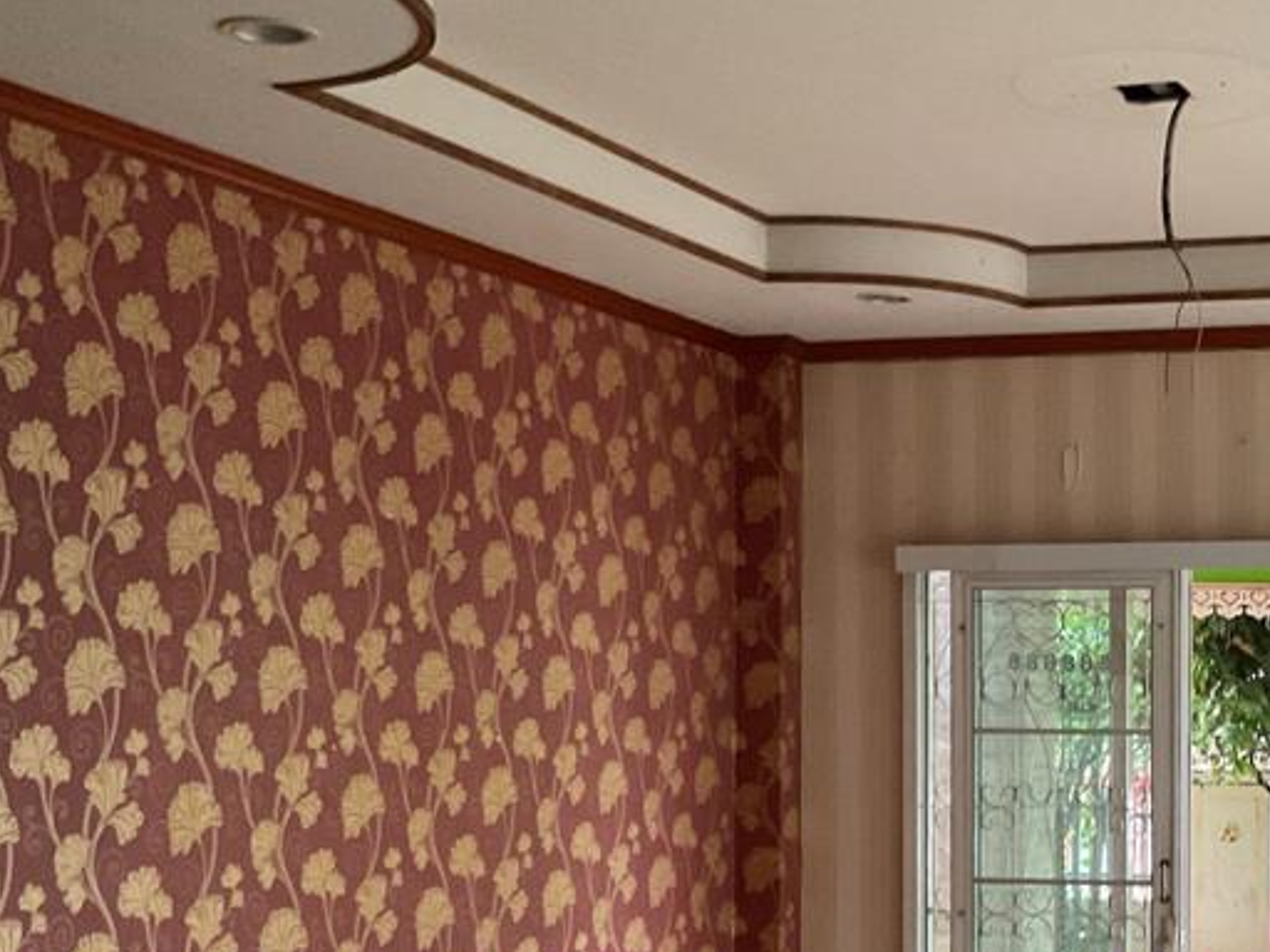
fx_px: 2385
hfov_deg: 28.4
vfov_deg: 22.3
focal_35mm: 65
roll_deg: +0.0
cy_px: 744
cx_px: 1204
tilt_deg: -1.1
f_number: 1.8
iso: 250
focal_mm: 3
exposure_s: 1/33
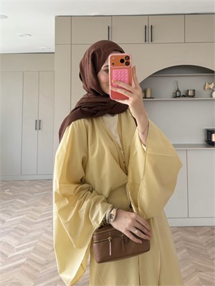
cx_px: 108
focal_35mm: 24
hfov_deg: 56.8
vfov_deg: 71.6
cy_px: 143
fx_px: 199
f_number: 1.78
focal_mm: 6.76
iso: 160
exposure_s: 1/121
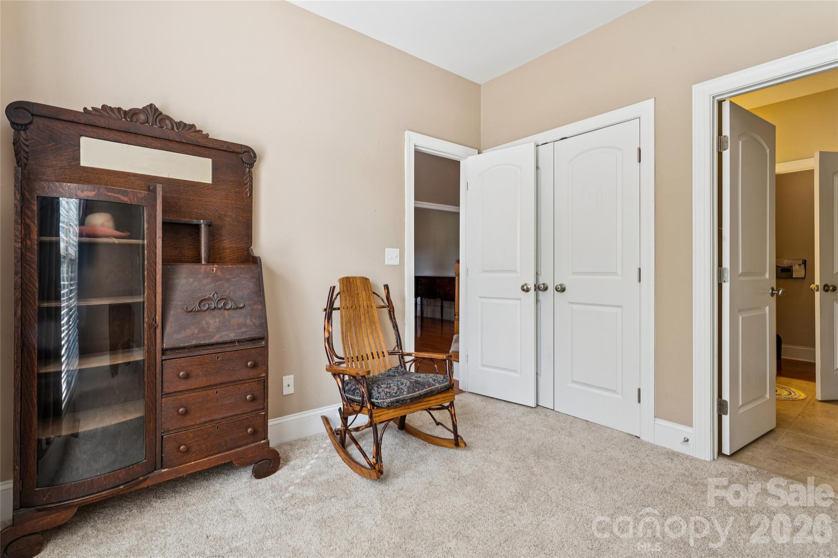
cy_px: 279
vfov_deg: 72.0
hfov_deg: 95.0
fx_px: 384
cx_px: 419
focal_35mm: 16
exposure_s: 1/8
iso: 200
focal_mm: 16.5
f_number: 13
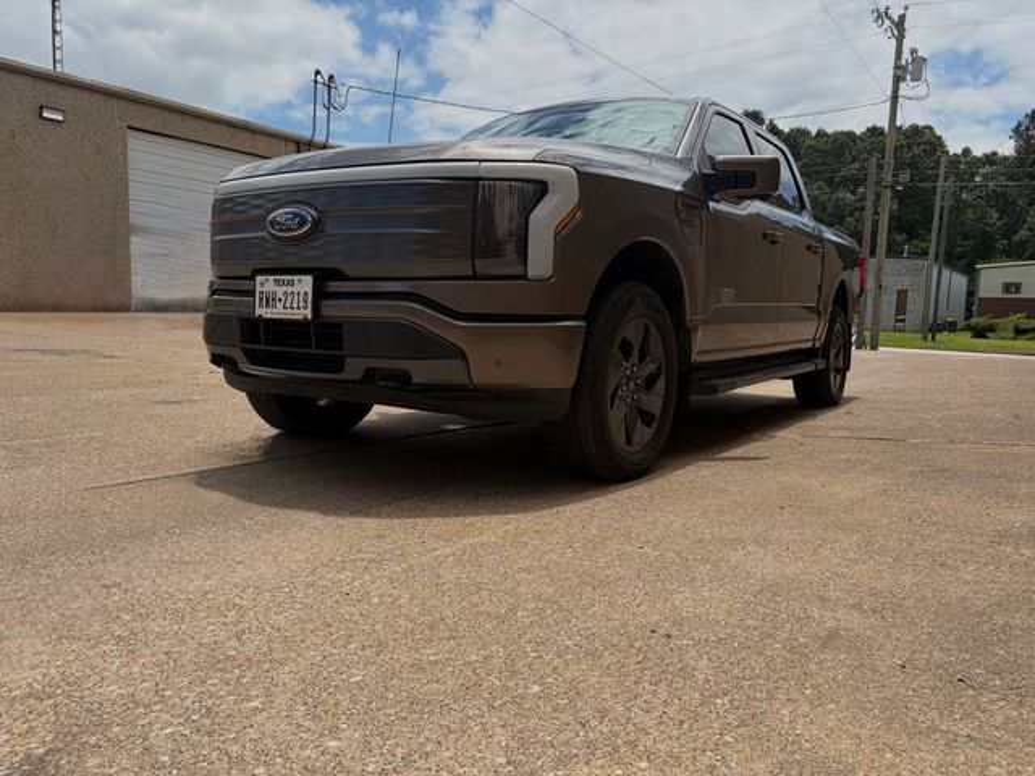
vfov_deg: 53.1
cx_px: 518
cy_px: 388
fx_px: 777
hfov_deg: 67.3
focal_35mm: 26
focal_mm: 5.96
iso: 50
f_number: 1.6
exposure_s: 1/4608
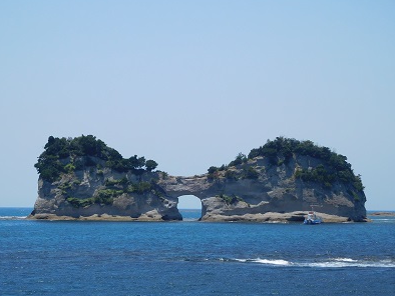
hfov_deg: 16.8
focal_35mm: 117
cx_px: 194
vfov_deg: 12.7
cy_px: 167
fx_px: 1336
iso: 125
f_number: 4.8
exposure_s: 1/800
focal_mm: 17.8
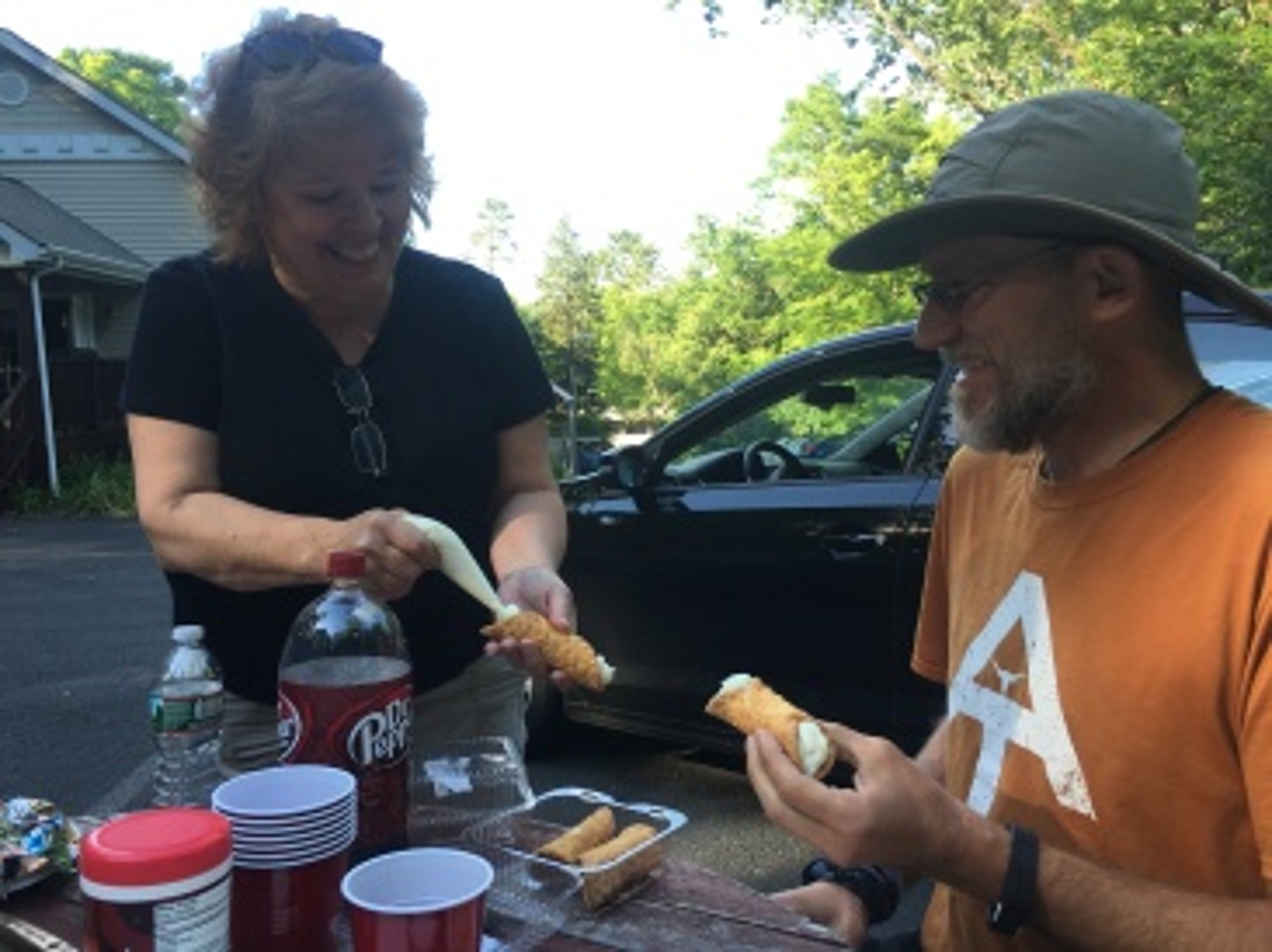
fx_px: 1065
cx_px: 636
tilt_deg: -4.5
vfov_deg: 48.2
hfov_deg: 61.7
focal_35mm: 29
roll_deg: +1.1
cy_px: 476
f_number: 2.2
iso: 25
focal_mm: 4.15
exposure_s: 1/129
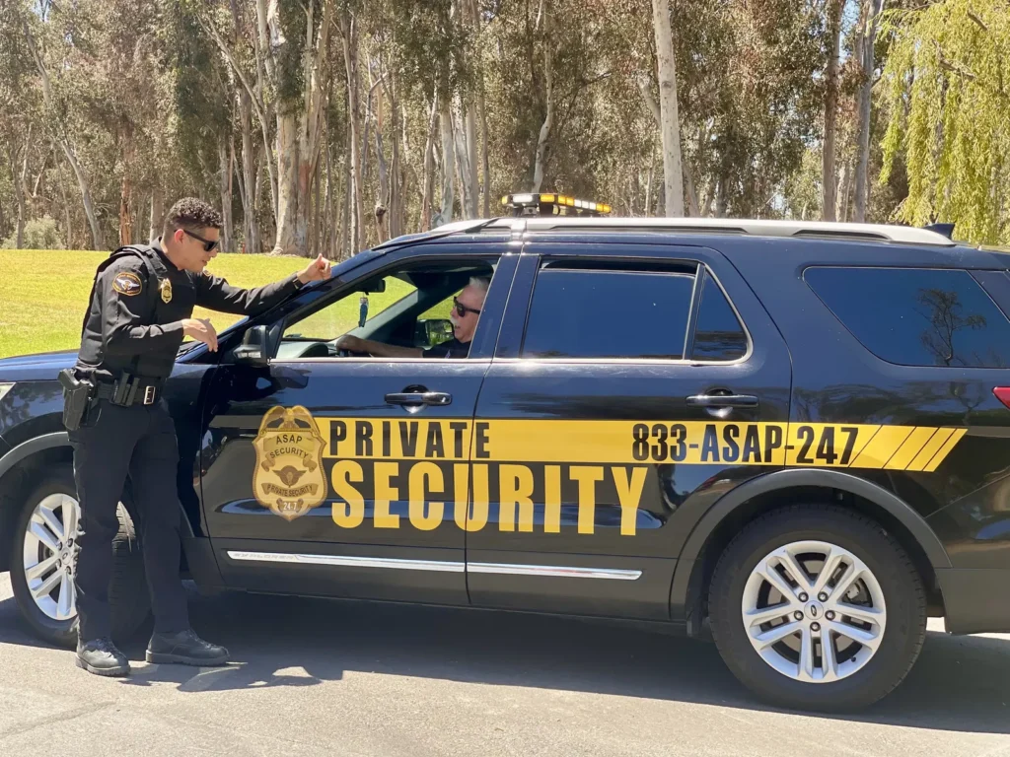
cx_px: 505
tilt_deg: -3.7
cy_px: 378
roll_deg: -0.5
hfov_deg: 30.3
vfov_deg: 22.9
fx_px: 1867
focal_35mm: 64
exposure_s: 1/140
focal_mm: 7.5
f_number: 2.2
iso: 20
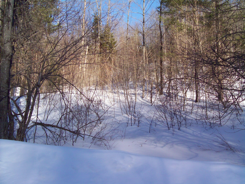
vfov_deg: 39.6
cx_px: 122
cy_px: 92
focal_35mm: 36
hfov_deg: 51.4
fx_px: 255
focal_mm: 6
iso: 80
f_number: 4.8
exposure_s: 1/280
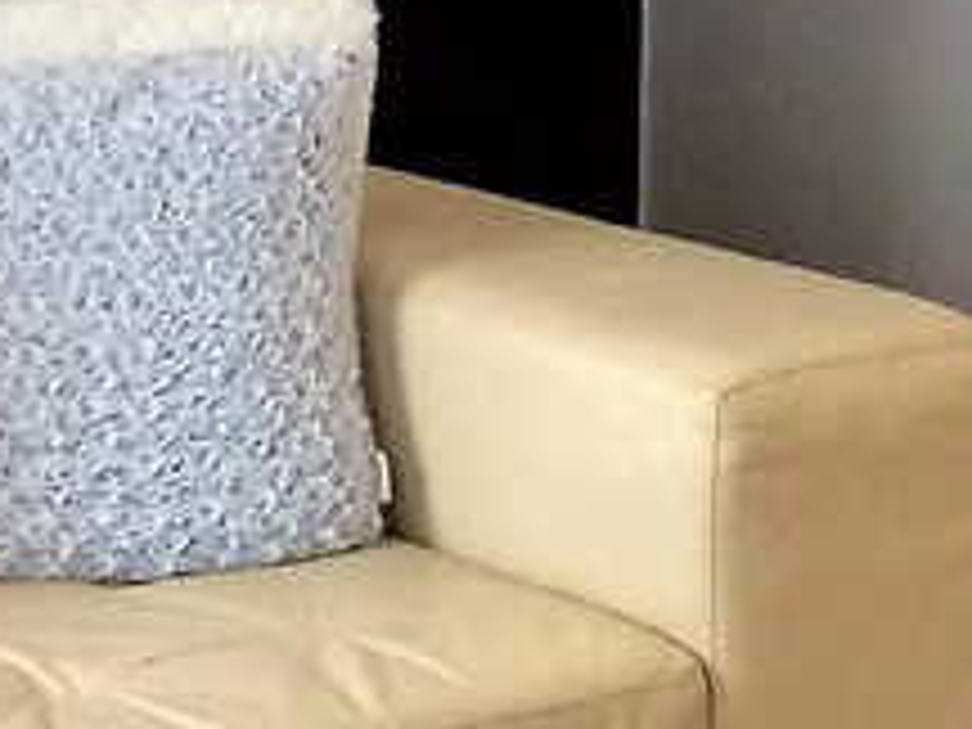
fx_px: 5419
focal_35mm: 193
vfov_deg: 7.5
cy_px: -621
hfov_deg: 10.2
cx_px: 513
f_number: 2.2
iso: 64
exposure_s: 1/33
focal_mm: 4.15
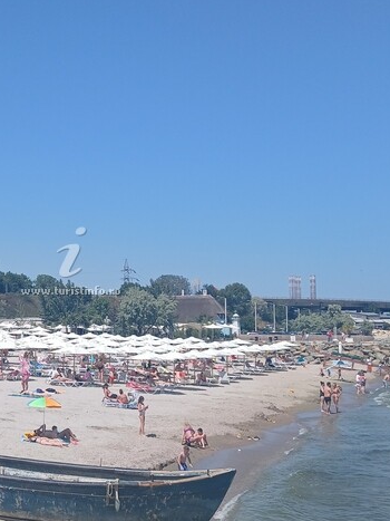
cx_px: 66
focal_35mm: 57
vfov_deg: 33.8
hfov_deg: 25.1
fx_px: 857
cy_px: 254
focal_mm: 3.98
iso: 20
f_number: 1.8
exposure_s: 1/910
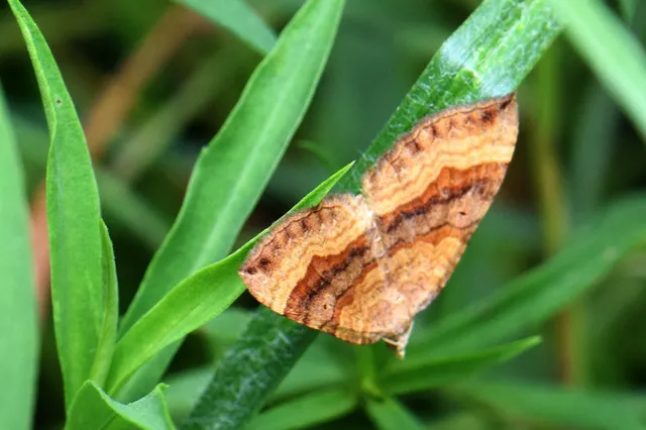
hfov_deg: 16.1
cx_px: 323
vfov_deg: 10.7
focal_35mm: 128
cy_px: 215
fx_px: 2287
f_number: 7.1
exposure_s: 1/200
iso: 400
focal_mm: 85
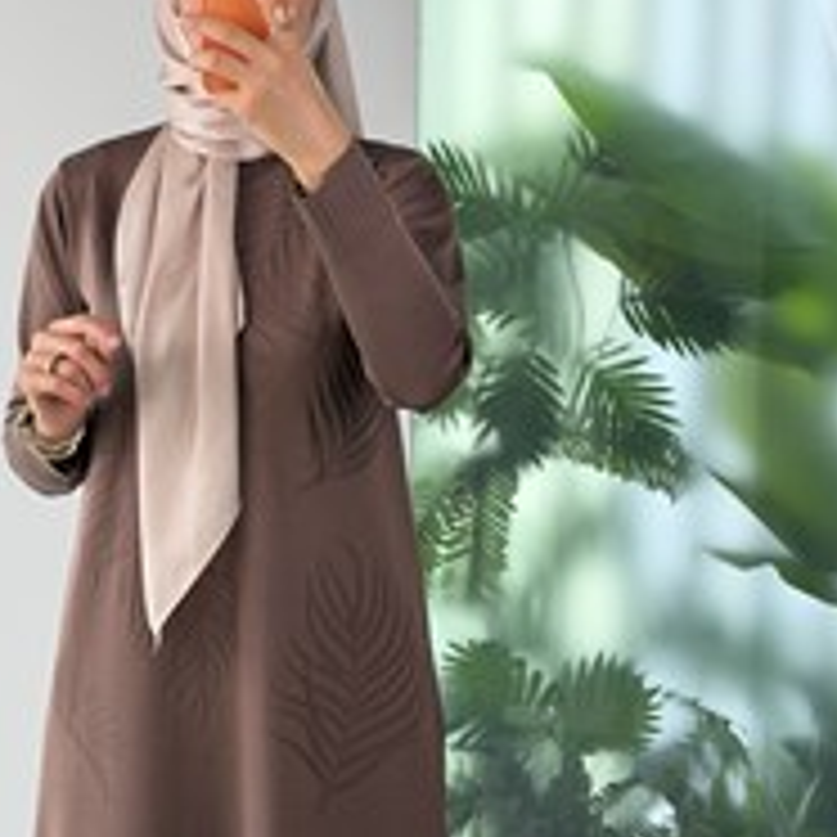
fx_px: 2571
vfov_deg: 18.5
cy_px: 412
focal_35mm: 94
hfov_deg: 18.4
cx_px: 248
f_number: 1.78
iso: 80
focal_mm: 6.76
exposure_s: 1/331
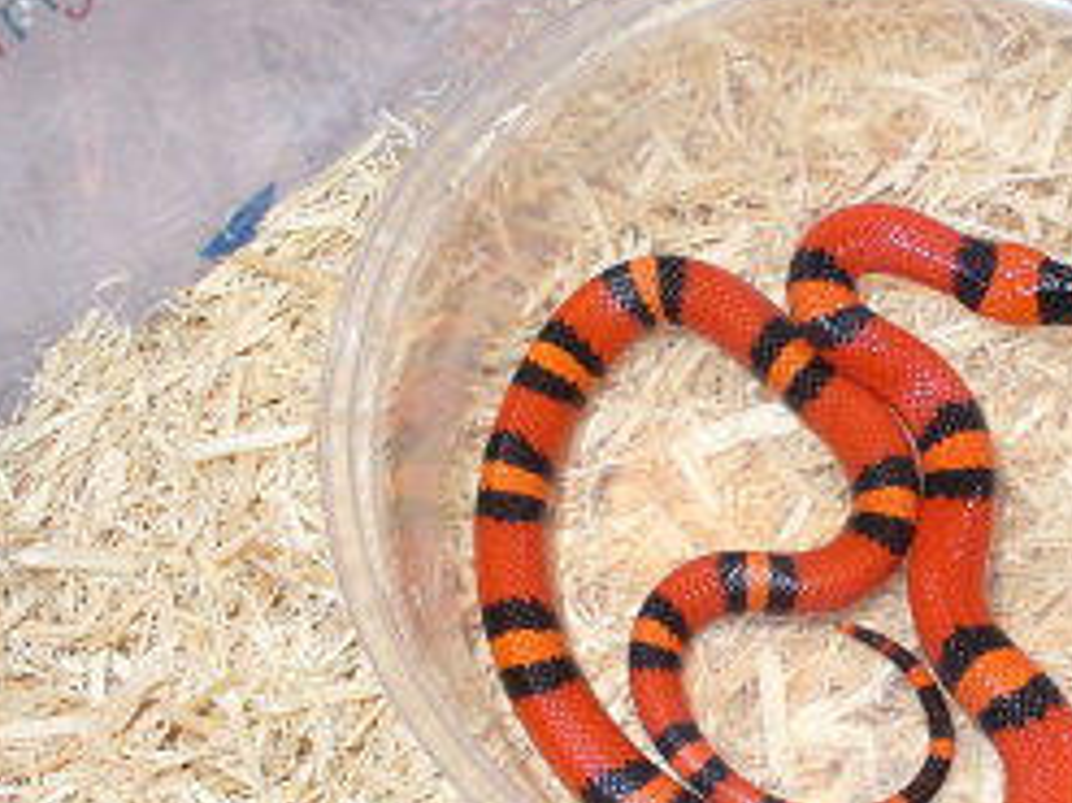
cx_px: 933
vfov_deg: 19.6
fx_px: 2321
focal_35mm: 75
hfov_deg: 25.3
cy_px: 545
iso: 100
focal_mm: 6.1
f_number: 2.8
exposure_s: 1/30
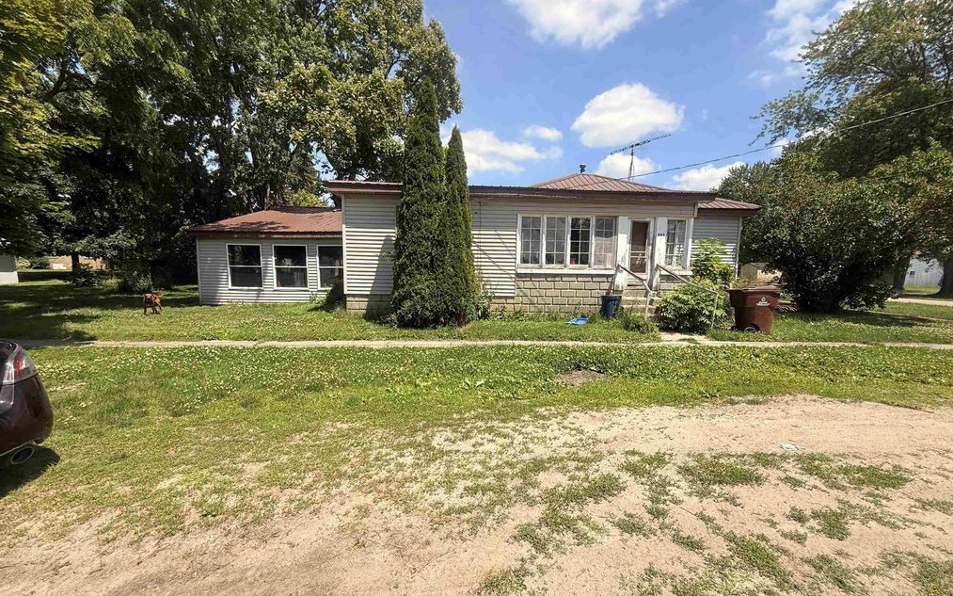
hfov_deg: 101.5
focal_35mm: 15
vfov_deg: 74.7
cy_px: 320
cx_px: 477
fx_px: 390
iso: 50
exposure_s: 1/1961
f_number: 2.2
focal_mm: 2.22
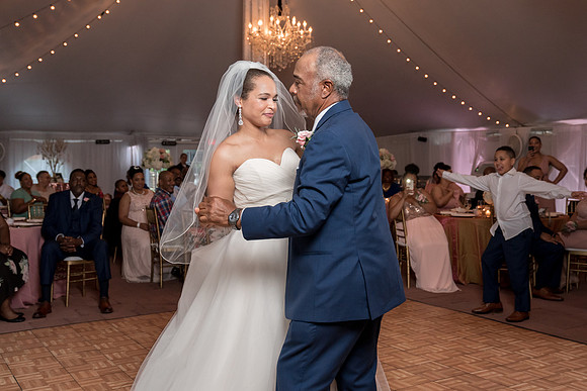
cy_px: 166
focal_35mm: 39
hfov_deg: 49.8
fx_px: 632
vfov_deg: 34.4
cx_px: 291
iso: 2000
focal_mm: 32
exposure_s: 1/200
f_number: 4
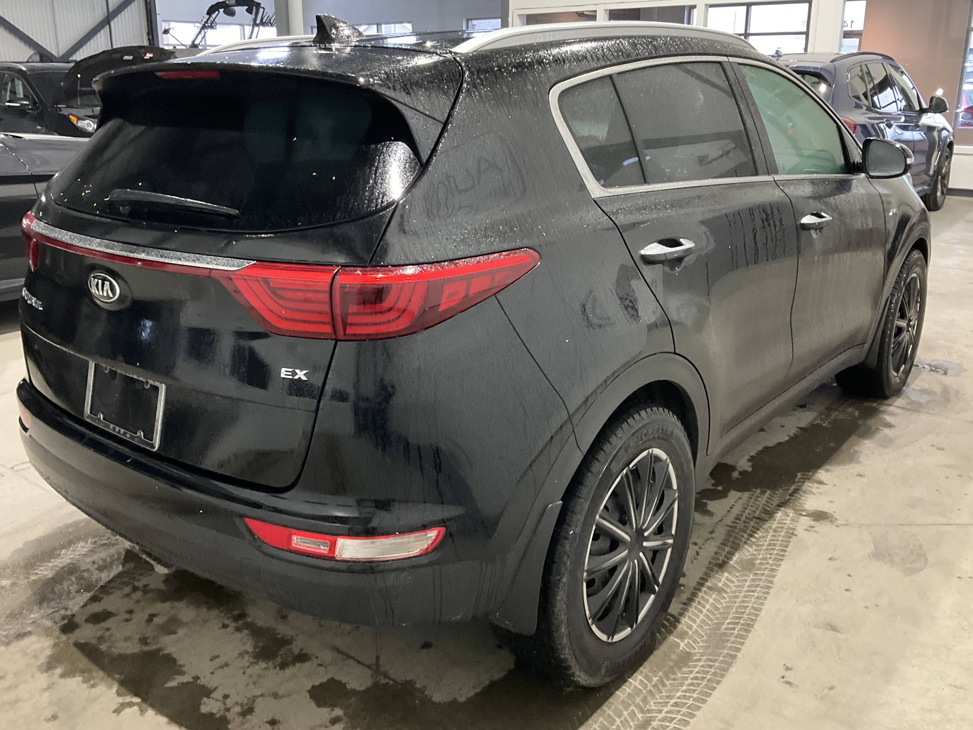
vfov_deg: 44.1
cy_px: 333
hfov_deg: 56.8
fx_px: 900
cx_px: 464
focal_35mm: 32
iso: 250
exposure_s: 1/60
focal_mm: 3
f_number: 1.8
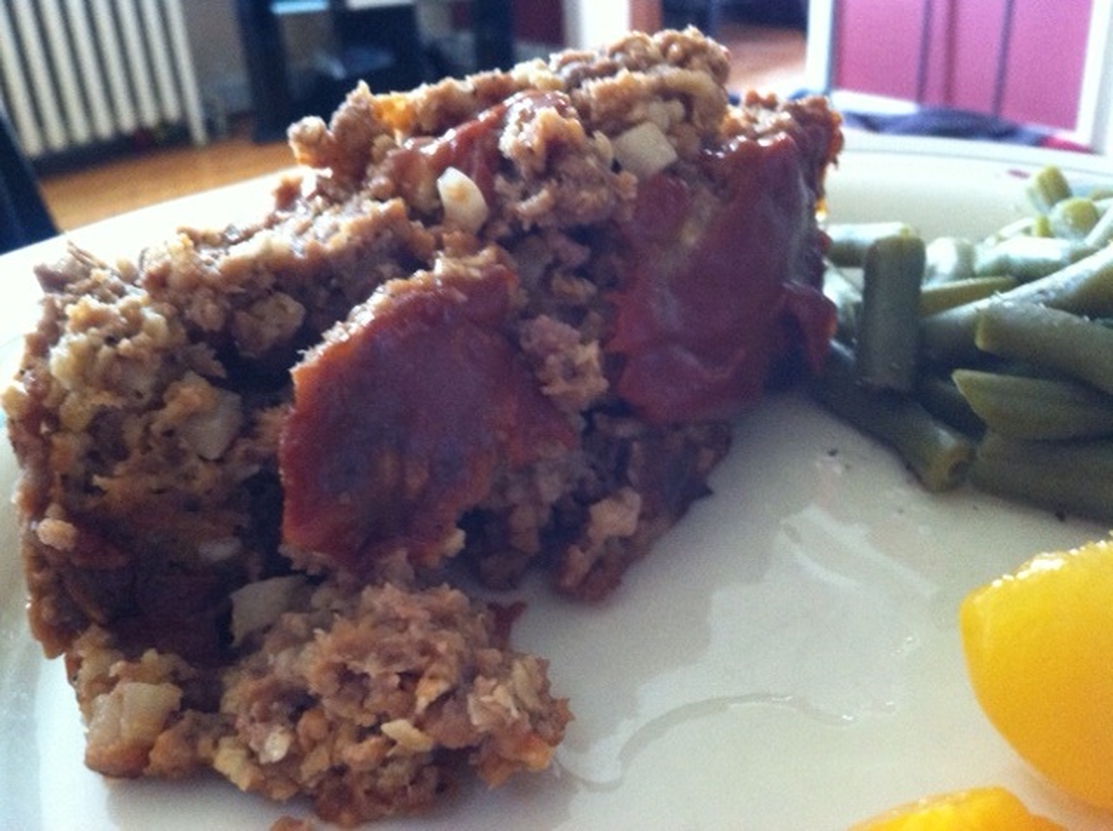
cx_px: 556
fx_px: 1124
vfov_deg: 40.6
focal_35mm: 35
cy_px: 416
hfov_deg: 52.7
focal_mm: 3.85
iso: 500
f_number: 2.8
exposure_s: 1/15
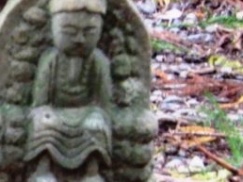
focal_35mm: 417
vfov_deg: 3.6
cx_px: -167
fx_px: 2925
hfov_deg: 4.7
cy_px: 201
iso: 800
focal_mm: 18.7
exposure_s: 1/5
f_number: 5
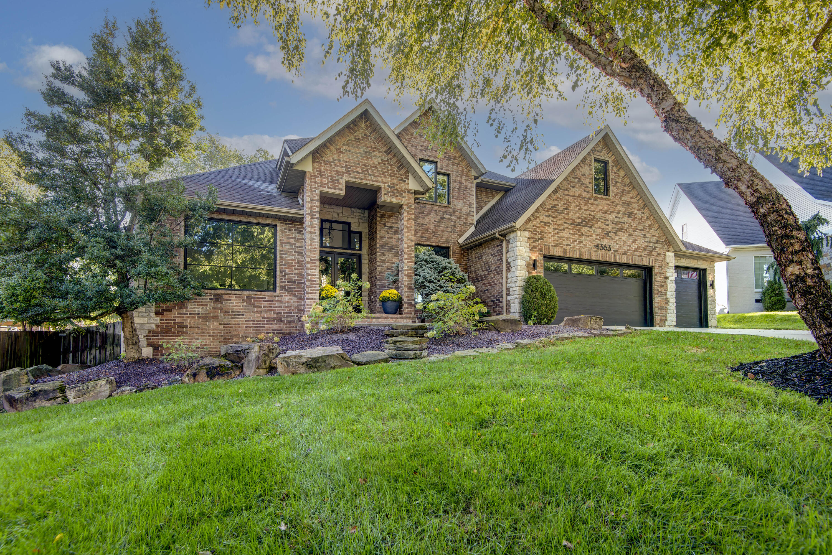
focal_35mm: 16
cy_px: 278
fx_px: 370
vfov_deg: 73.8
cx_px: 416
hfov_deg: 96.7
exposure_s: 1/15
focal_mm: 16
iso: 100
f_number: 6.7
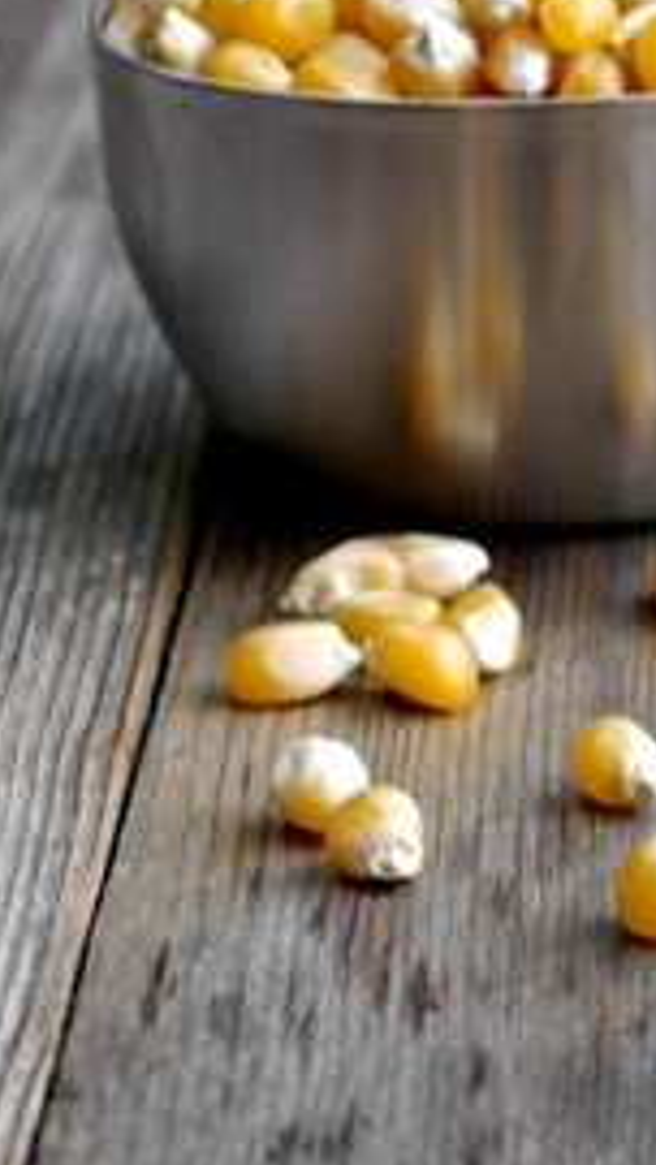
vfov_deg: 18.4
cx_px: 939
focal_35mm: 116
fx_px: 3585
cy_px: 350
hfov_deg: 10.2
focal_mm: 25
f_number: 4.5
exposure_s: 1/30
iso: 125
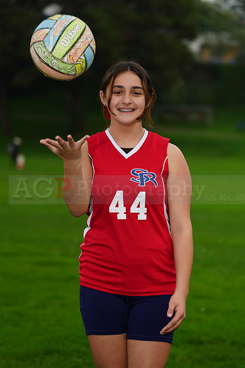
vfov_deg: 12.5
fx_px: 1676
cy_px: 184
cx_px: 122
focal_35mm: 164
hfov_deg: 8.4
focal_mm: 164
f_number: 5.6
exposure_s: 1/250
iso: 200
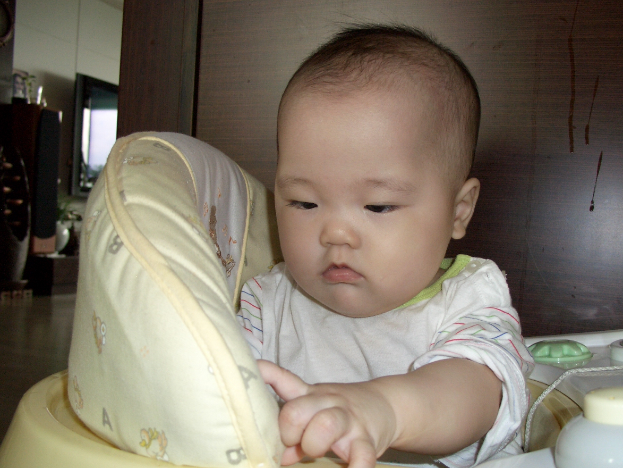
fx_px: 648
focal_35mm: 36
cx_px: 331
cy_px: 252
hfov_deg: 51.3
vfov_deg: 39.6
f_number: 2.8
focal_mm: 7.1
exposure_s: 1/60
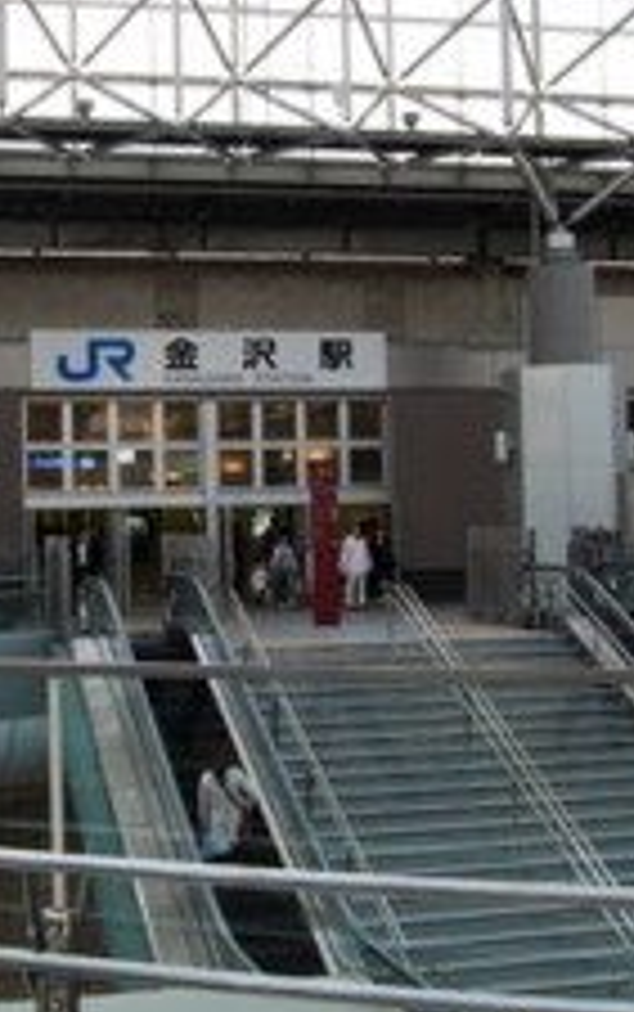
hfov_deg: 23.4
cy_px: 448
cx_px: 180
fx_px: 1518
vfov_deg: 36.8
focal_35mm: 55
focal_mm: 18
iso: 360
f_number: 5.6
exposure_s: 1/125
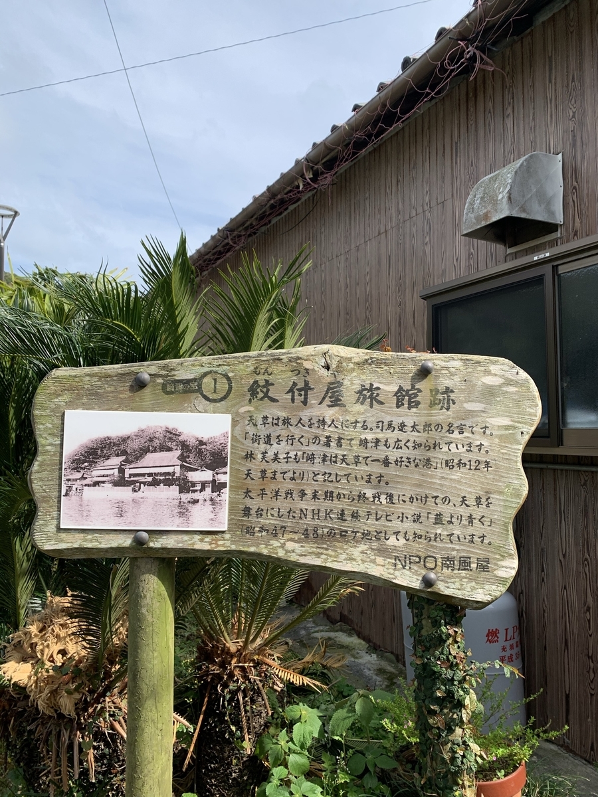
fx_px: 599
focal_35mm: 26
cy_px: 398
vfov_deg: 67.3
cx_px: 299
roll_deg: +1.7
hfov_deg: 53.1
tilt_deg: +4.4
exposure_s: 1/1560
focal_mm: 4.25
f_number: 1.8
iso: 25
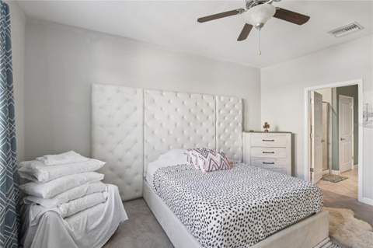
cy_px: 124
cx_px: 186
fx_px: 166
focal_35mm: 16
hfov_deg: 96.8
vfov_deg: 73.6
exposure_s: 1/10
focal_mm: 16
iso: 400
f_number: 8
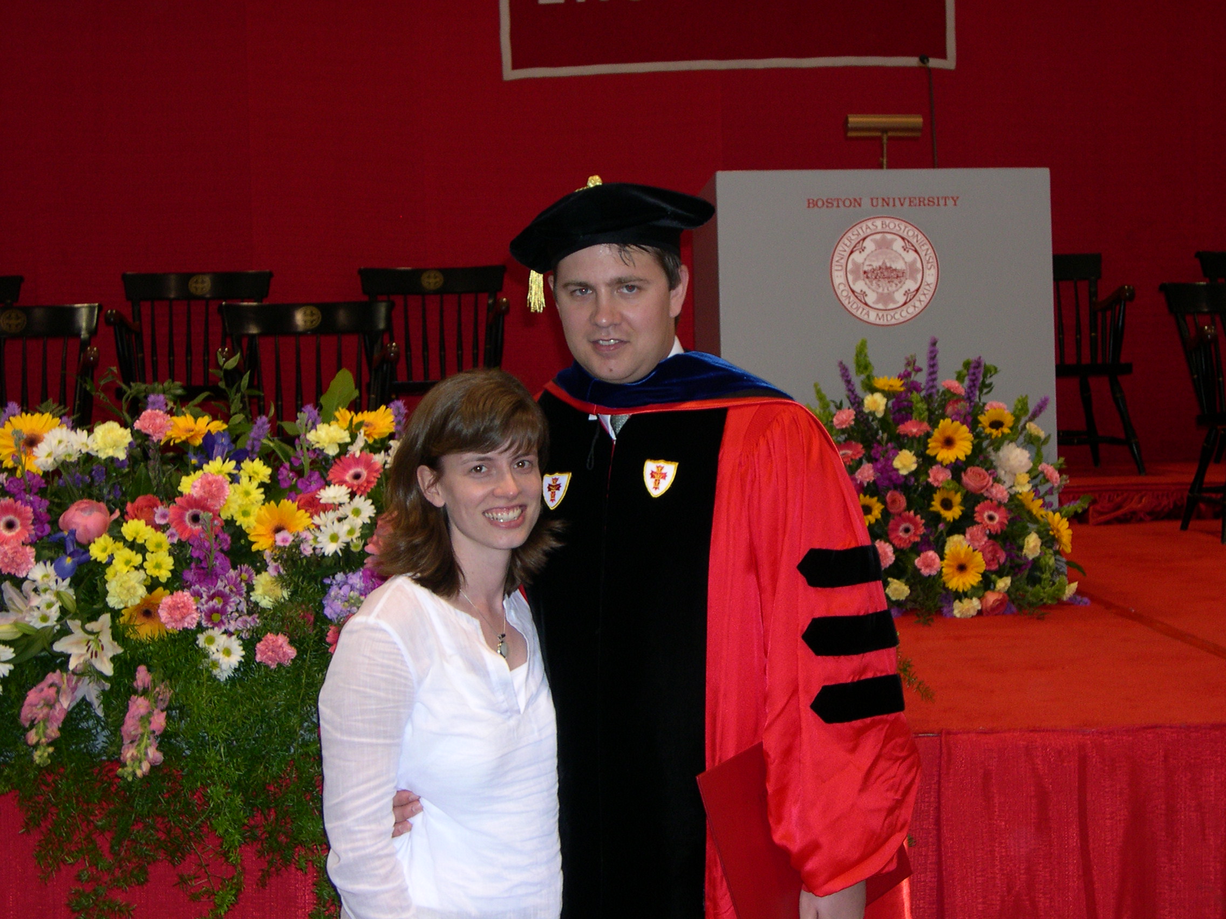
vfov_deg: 25.7
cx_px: 613
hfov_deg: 33.8
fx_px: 2019
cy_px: 460
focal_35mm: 57
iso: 193
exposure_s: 1/60
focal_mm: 12.2
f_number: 3.4
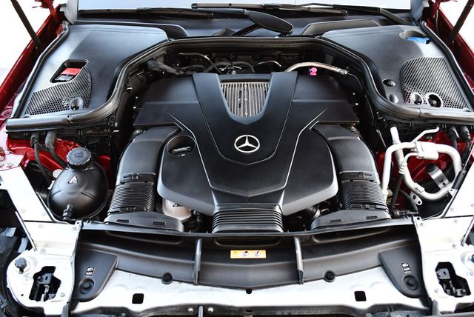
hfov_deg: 53.1
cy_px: 158
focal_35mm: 36
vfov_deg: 36.9
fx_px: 474
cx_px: 237
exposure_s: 1/200
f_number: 3.5
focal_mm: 18
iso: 800
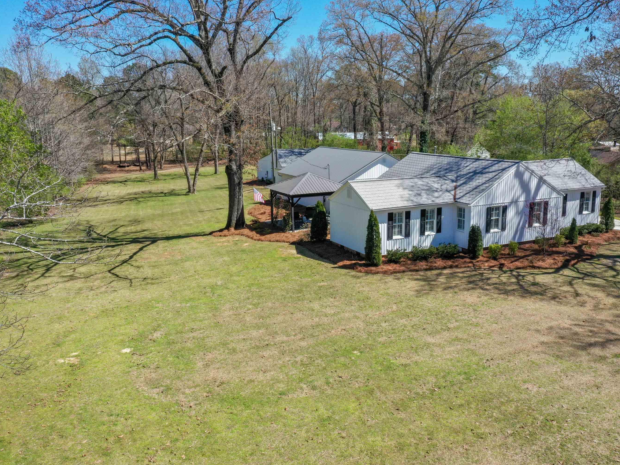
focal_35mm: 31
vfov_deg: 45.4
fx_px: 555
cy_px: 231
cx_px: 337
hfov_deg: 58.3
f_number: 10
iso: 100
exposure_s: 1/100
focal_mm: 10.26
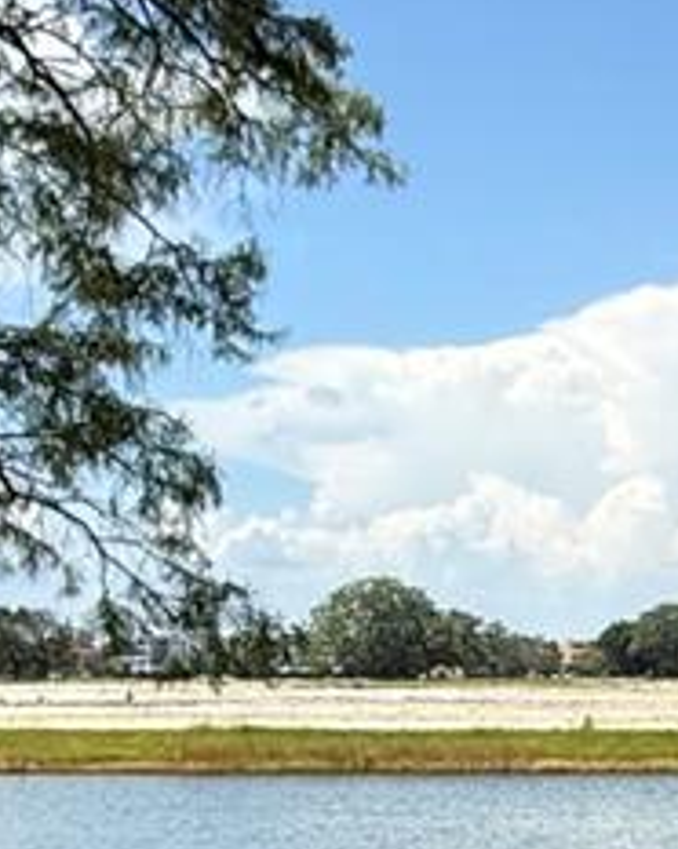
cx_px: 485
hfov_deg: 16.3
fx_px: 2361
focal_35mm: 94
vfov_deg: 19.7
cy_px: 878
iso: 50
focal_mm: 2.22
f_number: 2.2
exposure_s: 1/2237
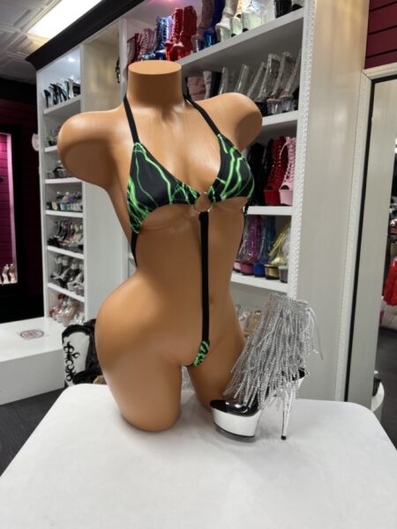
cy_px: 264
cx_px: 198
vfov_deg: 67.3
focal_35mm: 26
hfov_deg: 53.1
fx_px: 398
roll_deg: -1.6
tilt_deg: -8.4
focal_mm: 5.7
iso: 80
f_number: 1.5
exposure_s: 1/60
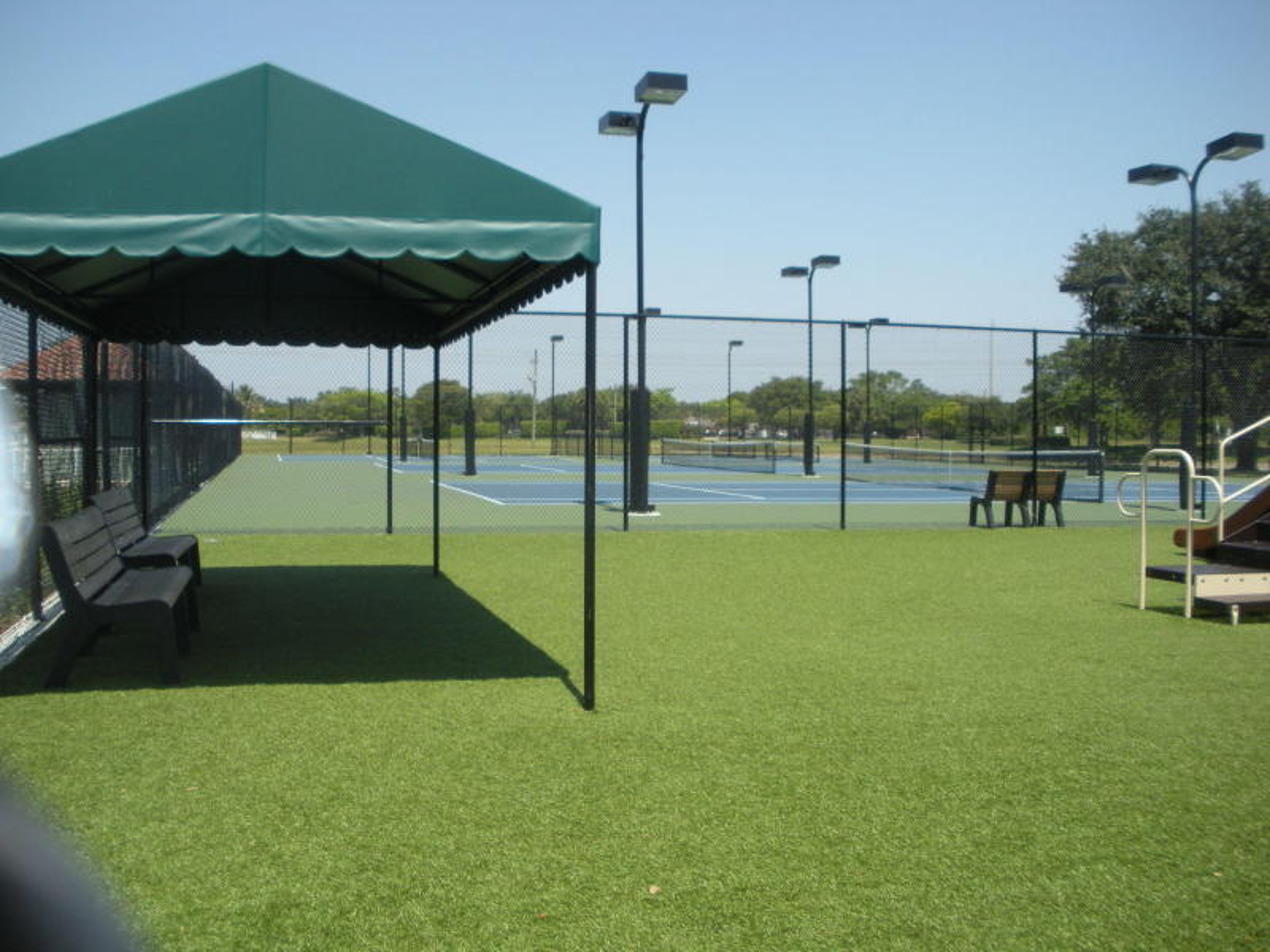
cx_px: 635
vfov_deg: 39.7
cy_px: 476
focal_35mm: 36
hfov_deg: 51.4
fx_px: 1321
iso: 88
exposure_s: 1/754
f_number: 3.5
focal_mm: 6.3
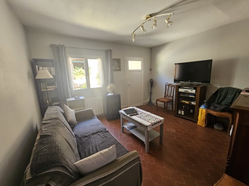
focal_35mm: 13
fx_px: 94
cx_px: 124
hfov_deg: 106.2
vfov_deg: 89.9
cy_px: 93
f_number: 2.2
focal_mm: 2.2
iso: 250
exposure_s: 1/50
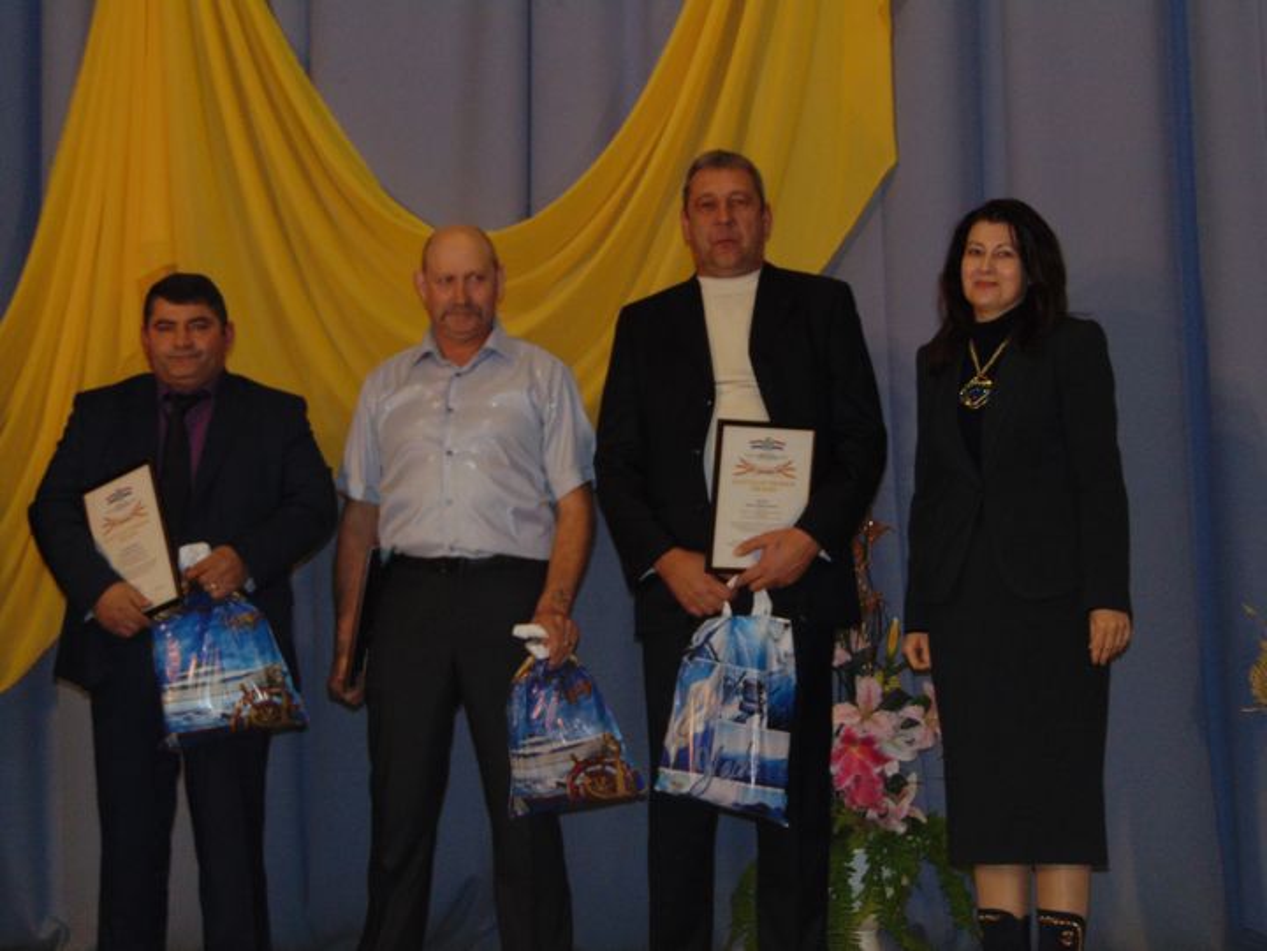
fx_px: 2599
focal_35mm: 71
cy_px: 476
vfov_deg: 20.7
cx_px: 634
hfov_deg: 27.4
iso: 200
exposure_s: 1/60
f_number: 3.7
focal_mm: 12.8
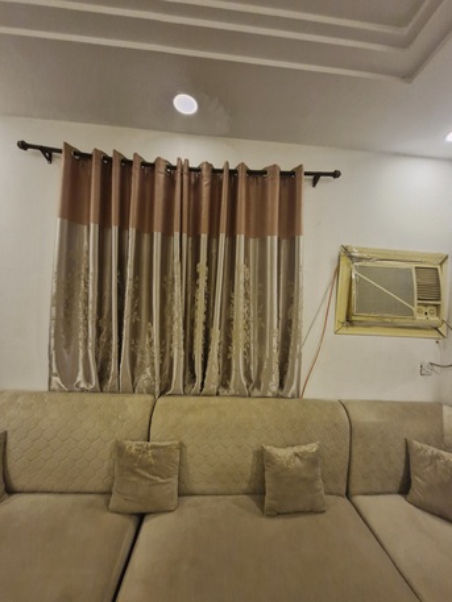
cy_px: 301
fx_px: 226
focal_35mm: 13
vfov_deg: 106.2
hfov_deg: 89.9
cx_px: 226
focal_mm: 1.74
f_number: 2.2
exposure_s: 1/80
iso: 320
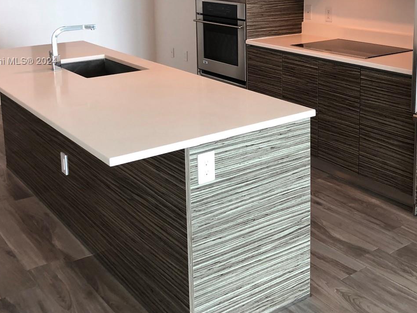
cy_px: 62
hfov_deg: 40.1
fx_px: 566
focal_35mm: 47
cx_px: 267
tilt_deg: -8.9
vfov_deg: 30.1
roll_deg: +0.7
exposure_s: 1/30
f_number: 1.8
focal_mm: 3.99
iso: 25
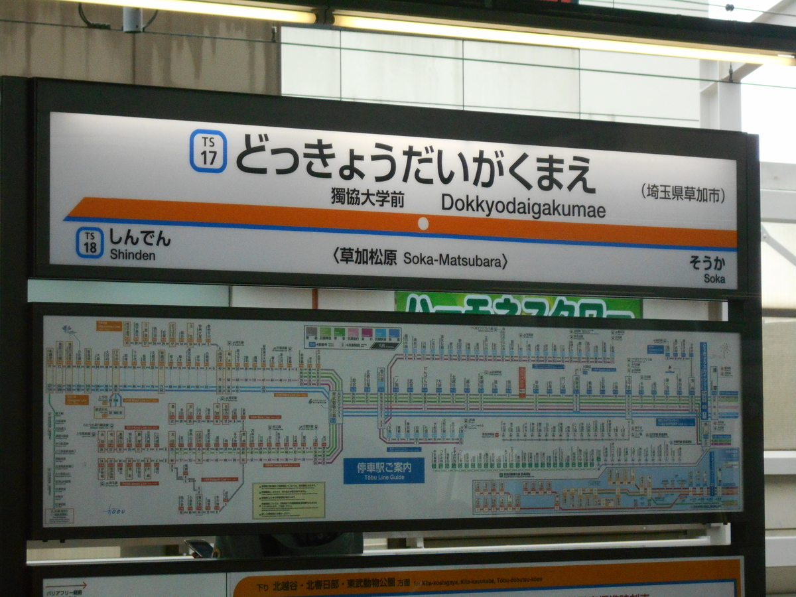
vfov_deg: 11.4
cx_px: 398
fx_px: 2989
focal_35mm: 130
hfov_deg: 15.2
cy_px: 298
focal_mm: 23
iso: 500
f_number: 6.5
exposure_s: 1/250
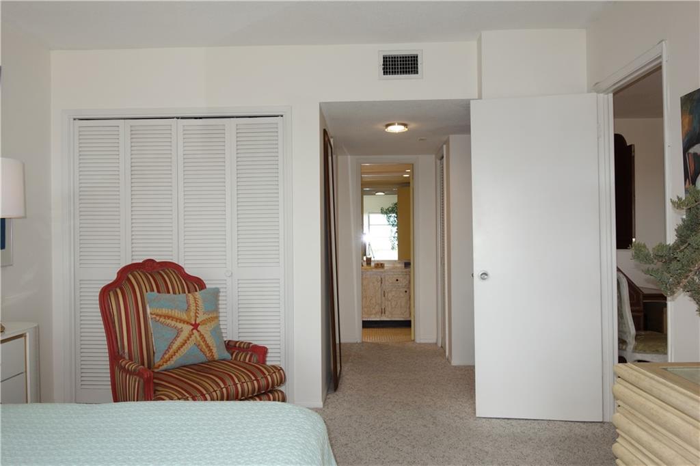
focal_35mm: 28
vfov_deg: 46.4
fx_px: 544
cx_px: 350
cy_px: 233
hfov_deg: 65.5
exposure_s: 1/100
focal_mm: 10.4
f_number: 2.8
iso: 125
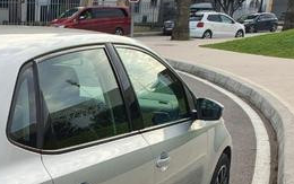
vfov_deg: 18.1
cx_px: -5
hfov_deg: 27.9
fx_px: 553
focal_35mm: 69
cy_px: 214
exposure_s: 1/208
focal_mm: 4.3
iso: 50
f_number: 2.4
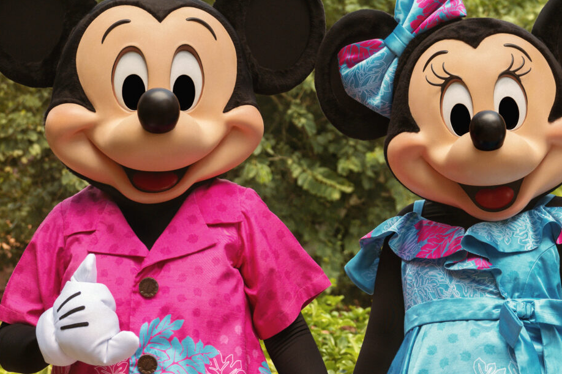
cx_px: 349
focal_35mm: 93
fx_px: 1458
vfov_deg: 14.5
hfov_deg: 21.8
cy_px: 68
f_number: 4
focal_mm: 33.5
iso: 400
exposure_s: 1/800
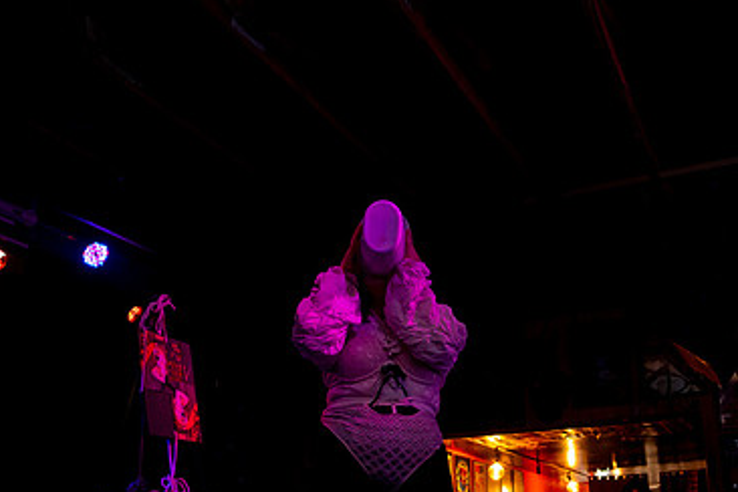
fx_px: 779
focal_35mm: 38
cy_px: 357
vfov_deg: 34.5
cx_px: 500
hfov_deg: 49.7
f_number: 4
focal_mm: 24
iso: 5000
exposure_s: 1/60
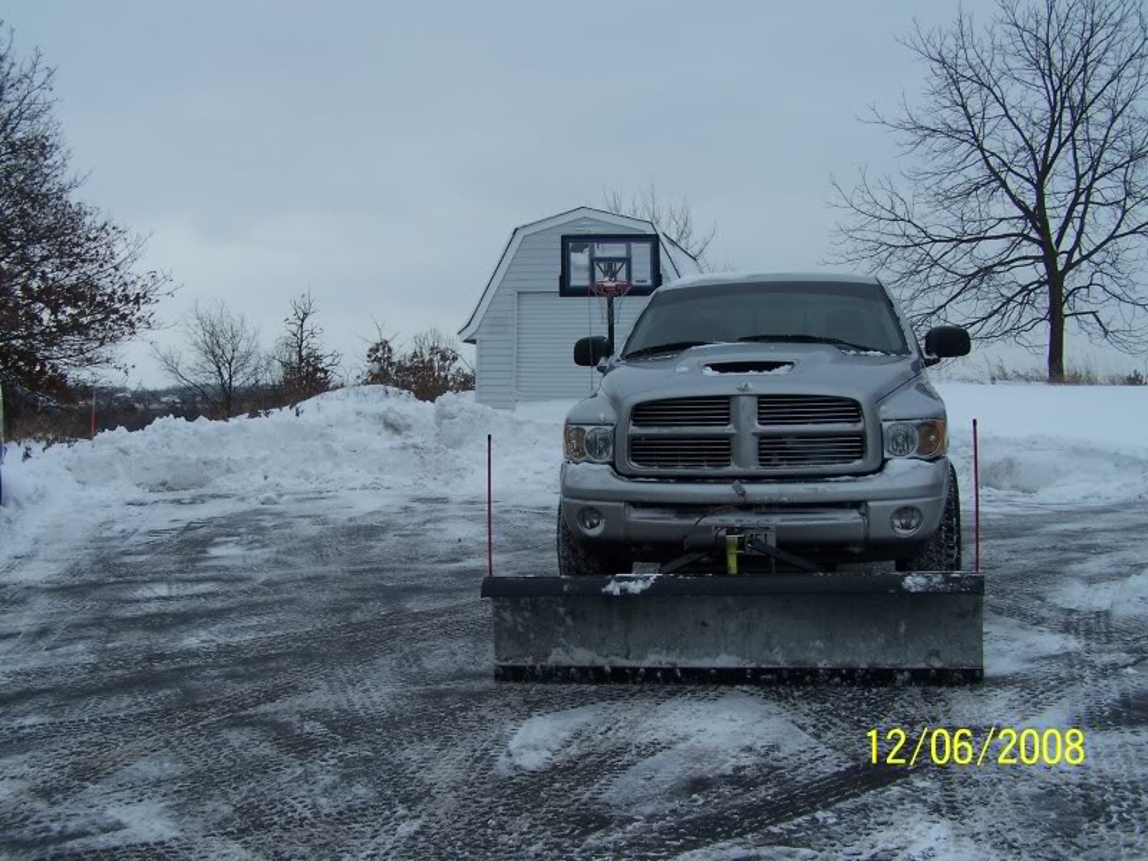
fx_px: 1260
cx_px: 574
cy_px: 430
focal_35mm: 38
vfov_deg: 37.7
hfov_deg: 49.0
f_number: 4
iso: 80
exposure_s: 1/750
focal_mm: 6.3
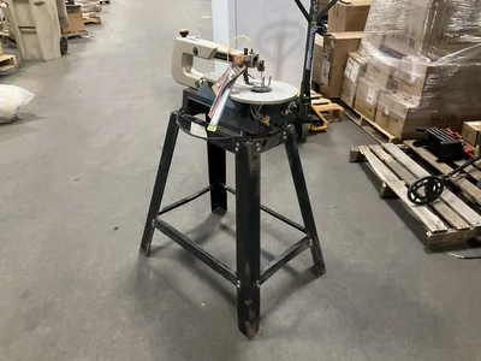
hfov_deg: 61.7
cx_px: 240
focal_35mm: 29
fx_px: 403
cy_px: 180
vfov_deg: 48.2
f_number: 1.8
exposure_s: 1/30
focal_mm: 3
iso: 250
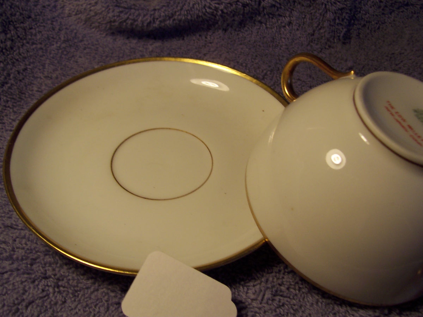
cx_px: 212
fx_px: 452
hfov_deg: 50.1
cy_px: 158
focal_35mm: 37
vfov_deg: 38.7
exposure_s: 1/180
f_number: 2.8
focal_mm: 5.6
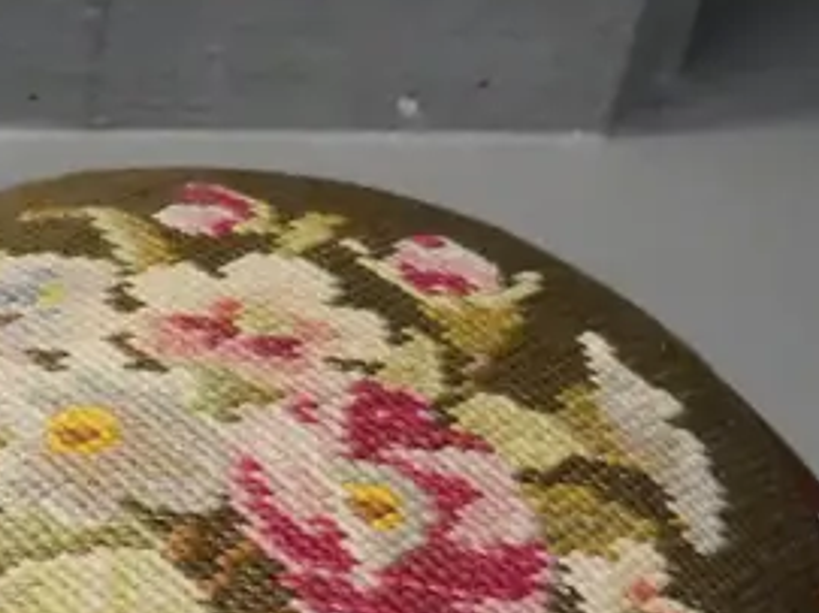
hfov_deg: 13.6
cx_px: -432
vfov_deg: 10.8
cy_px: 586
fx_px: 3216
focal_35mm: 136
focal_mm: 18
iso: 3200
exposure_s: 1/200
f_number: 4.9
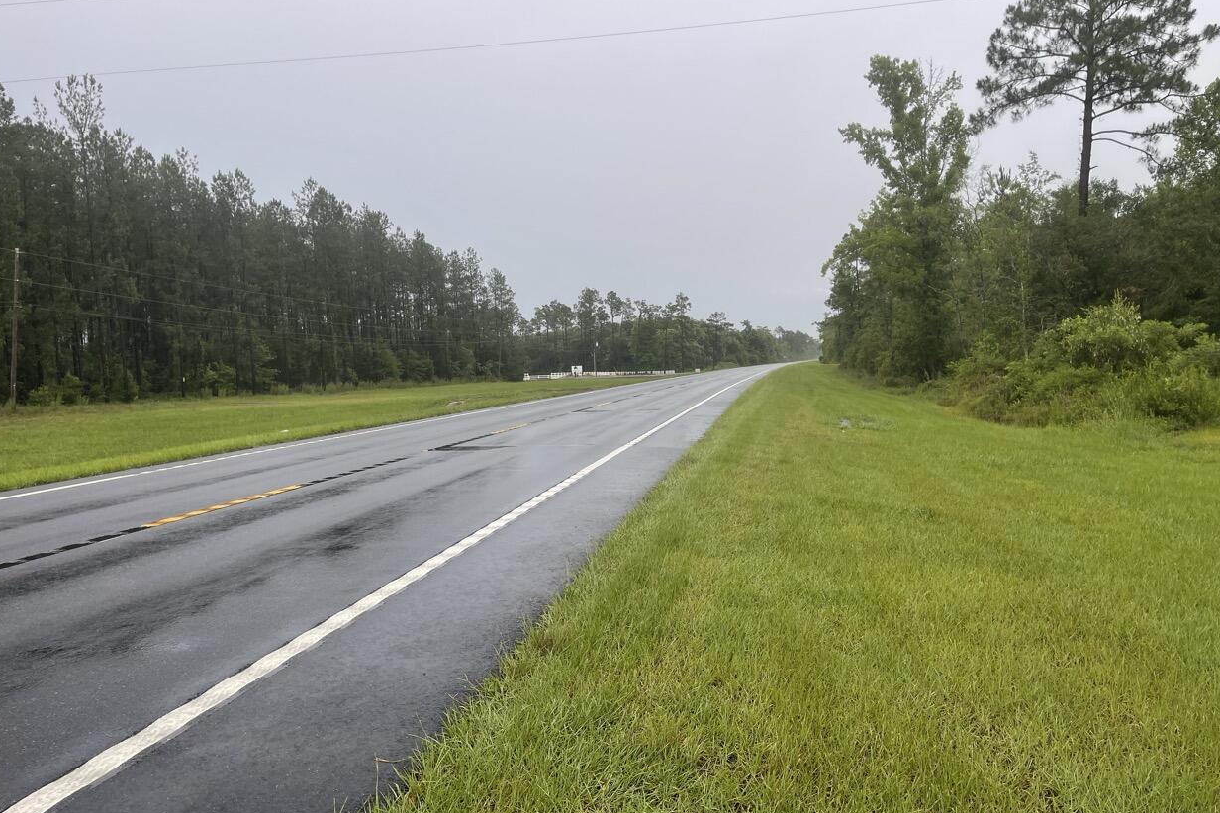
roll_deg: +2.9
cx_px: 626
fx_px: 915
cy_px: 414
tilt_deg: -3.6
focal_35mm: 27
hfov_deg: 67.4
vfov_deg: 47.9
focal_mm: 5.1
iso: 32
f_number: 1.6
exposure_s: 1/381
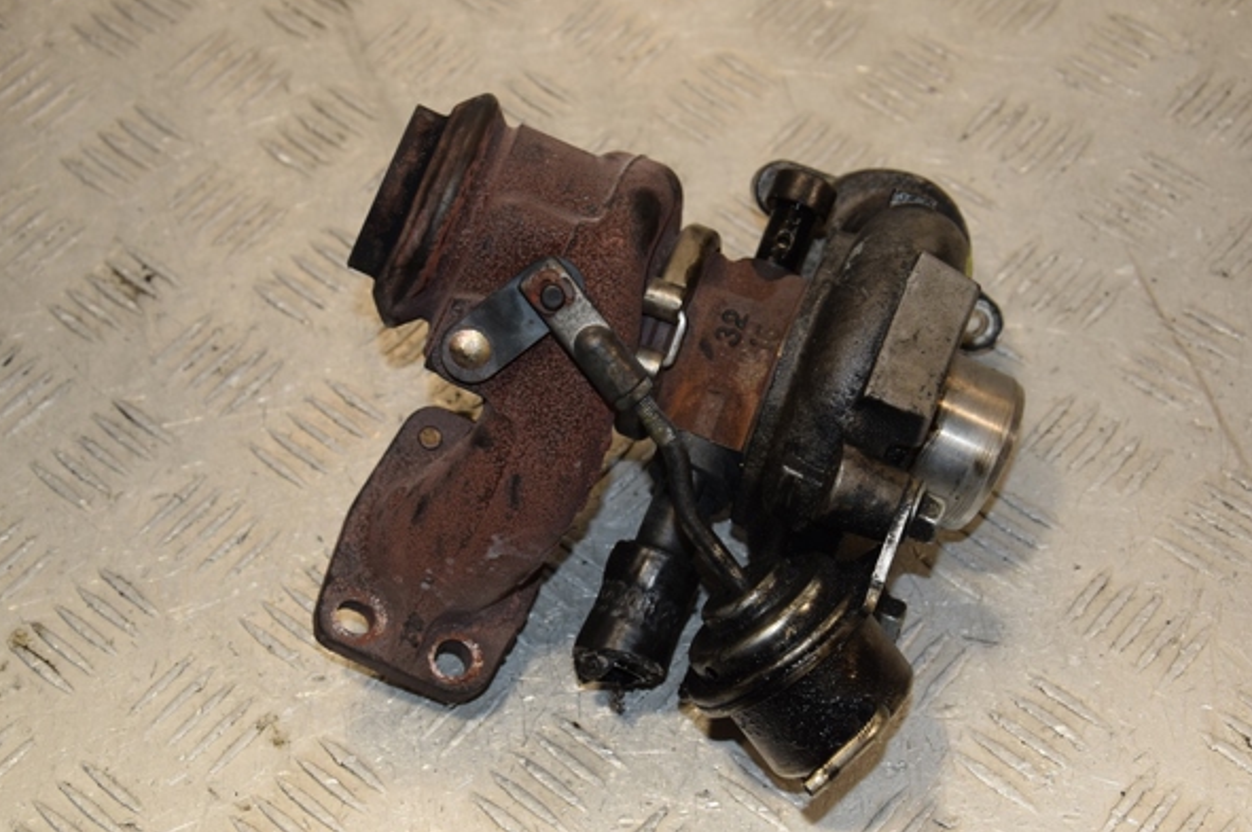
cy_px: 423
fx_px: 2710
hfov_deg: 26.0
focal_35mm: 78
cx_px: 625
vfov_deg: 17.5
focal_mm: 48
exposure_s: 1/200
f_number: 7.1
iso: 800
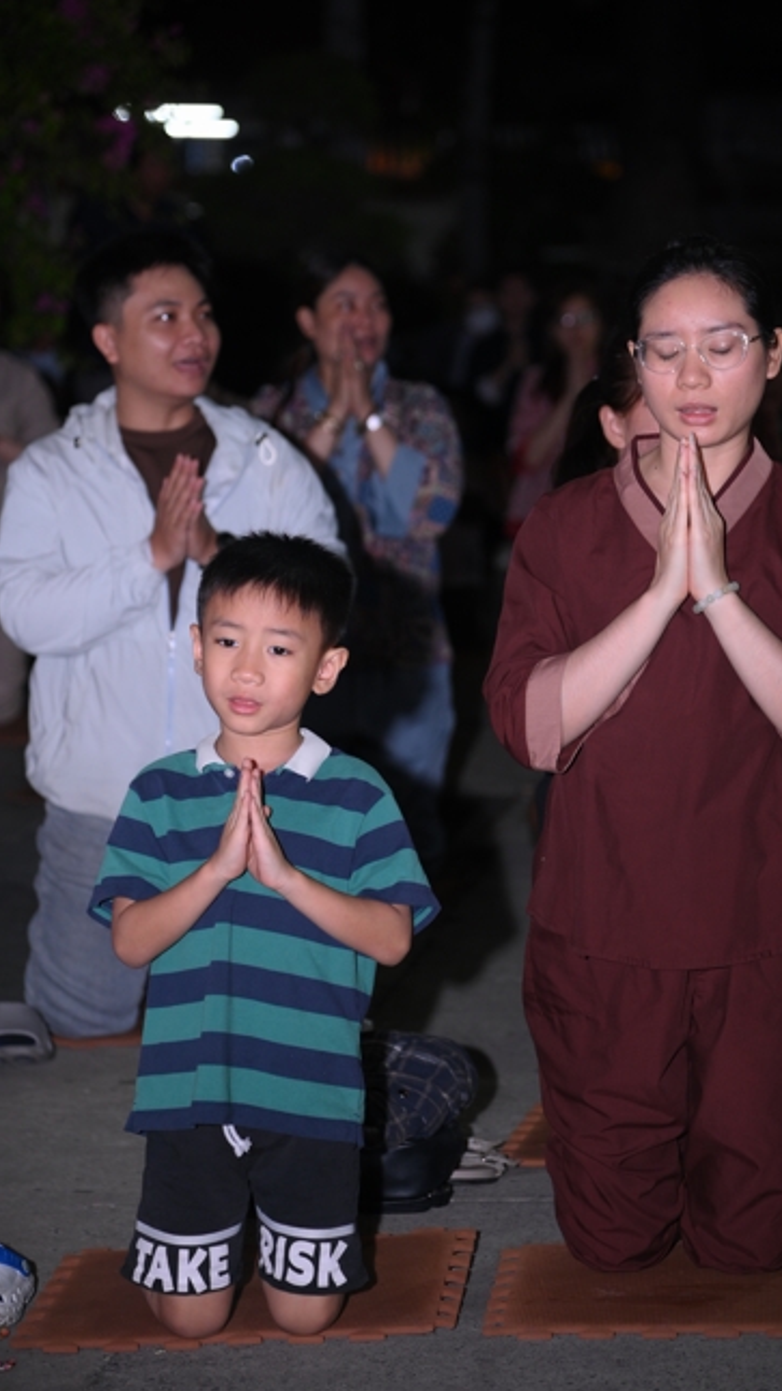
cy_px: 696
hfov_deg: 10.3
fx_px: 4353
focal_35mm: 118
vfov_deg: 18.2
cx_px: 461
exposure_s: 1/100
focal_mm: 112
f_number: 4
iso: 1000
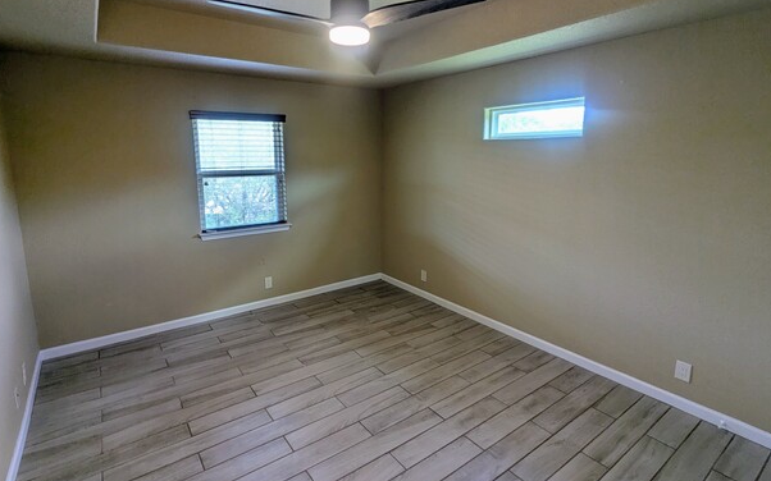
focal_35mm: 18
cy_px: 214
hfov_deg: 91.0
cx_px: 369
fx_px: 378
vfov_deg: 64.8
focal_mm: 2.35
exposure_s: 1/40
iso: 85
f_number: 2.2
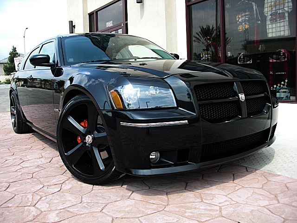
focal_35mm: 36
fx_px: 309
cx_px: 148
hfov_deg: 51.4
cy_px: 112
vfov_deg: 39.7
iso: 50
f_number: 2.8
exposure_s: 1/400
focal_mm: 6.3
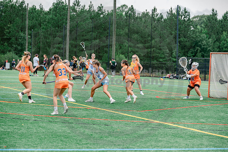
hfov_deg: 15.8
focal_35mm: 130
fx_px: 823
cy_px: 76
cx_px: 114
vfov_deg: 10.6
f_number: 4.5
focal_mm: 130
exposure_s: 1/320
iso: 250
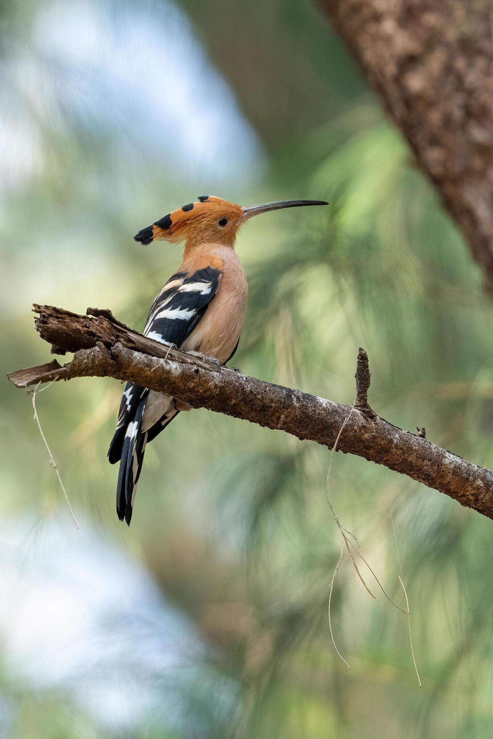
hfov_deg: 2.3
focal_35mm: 600
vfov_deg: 3.4
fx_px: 12324
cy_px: 370
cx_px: 246
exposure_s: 1/640
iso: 2500
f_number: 8
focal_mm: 600
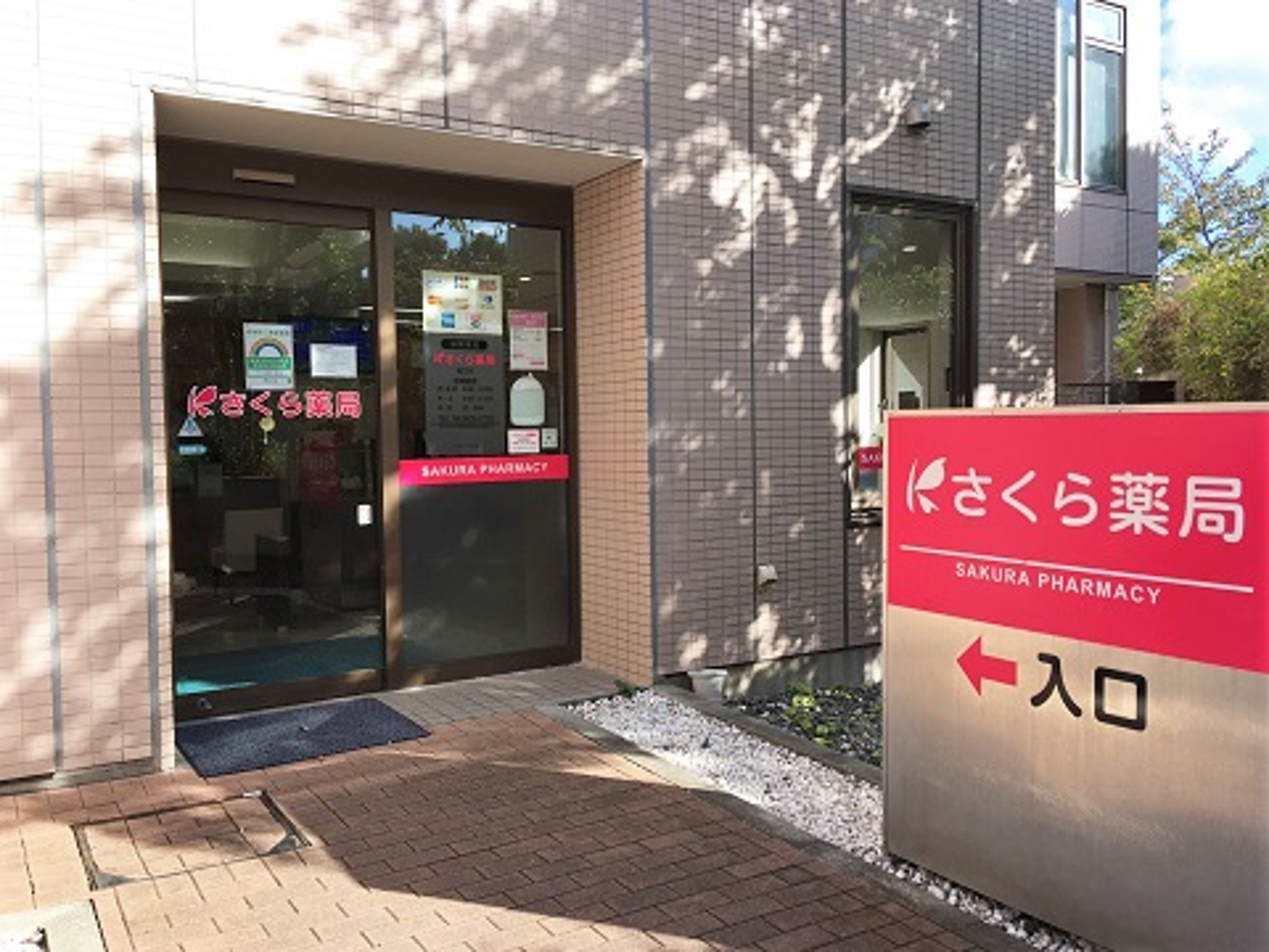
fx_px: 1063
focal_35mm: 29
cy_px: 476
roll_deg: +0.4
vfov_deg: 48.2
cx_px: 634
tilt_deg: -3.7
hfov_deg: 61.7
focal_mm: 4.15
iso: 25
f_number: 2.2
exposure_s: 1/506
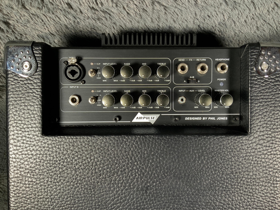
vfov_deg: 46.8
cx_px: 143
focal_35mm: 30
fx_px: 243
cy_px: 102
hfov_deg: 60.0
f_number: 1.8
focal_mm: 3
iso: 64
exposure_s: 1/62
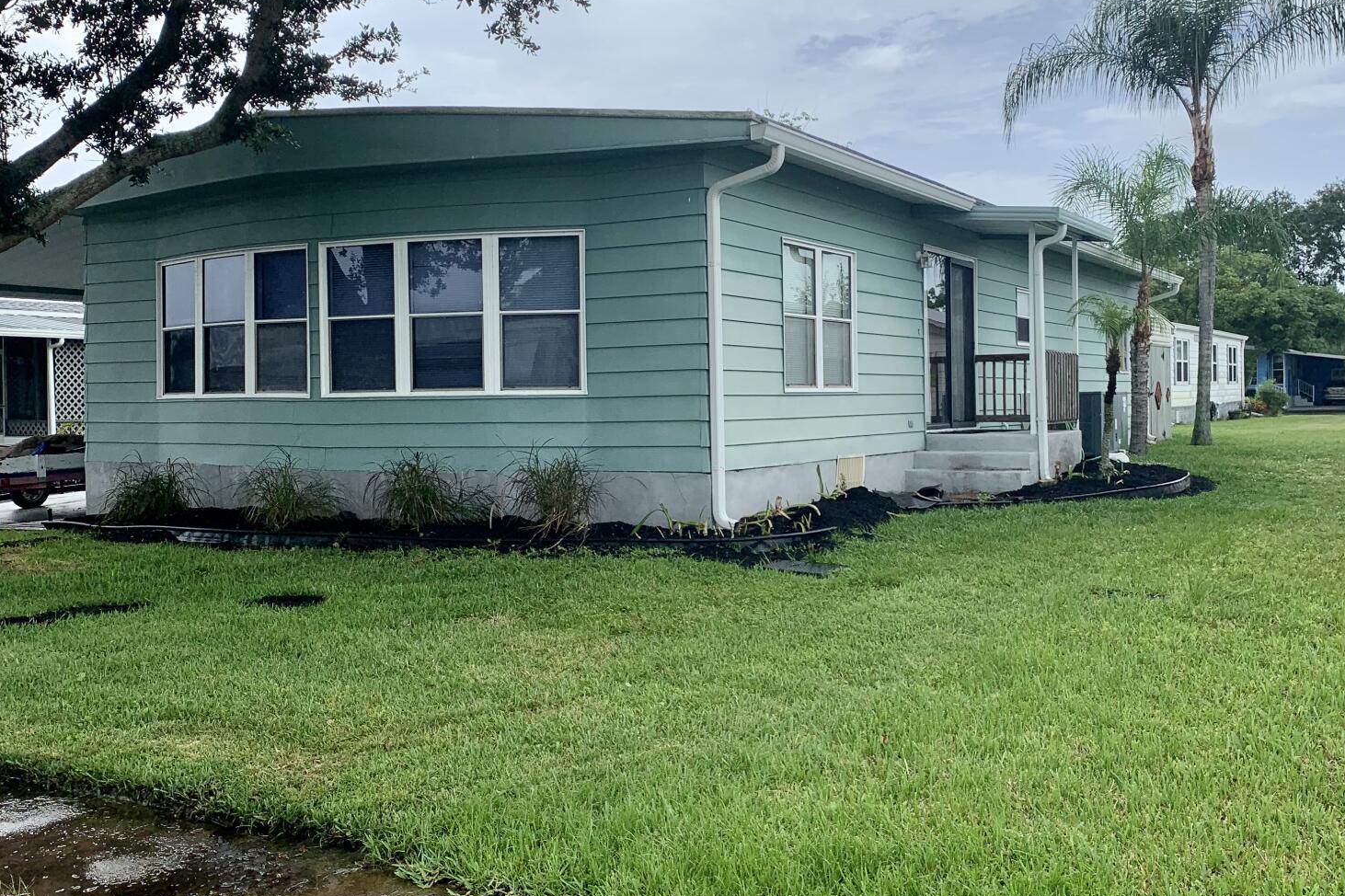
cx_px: 673
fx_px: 1382
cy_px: 437
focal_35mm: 37
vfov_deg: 35.9
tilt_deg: -0.1
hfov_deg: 51.9
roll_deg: +1.4
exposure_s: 1/1350
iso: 25
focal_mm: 4.25
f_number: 1.8
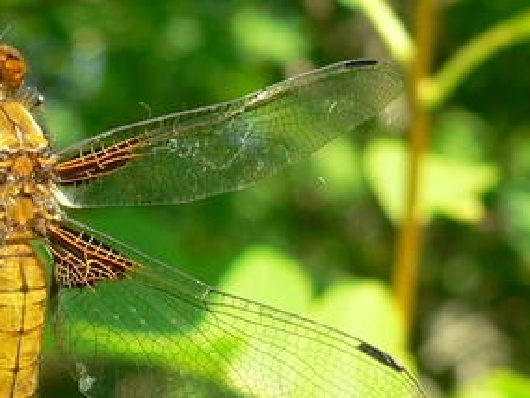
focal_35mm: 164
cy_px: 325
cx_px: 2
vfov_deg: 9.0
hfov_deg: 11.9
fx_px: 2512
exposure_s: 1/160
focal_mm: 12.1
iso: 80
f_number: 4
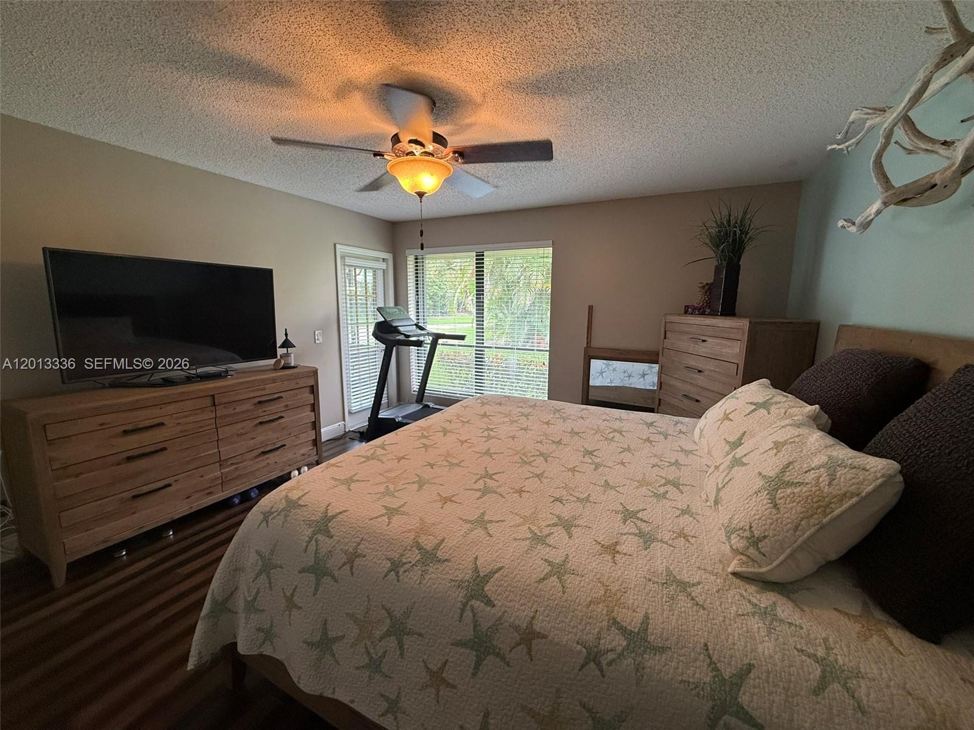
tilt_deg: -9.0
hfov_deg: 102.1
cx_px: 487
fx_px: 394
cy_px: 365
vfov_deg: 85.7
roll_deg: -0.6
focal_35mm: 14
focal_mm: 2.22
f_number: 2.2
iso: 200
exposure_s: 1/120
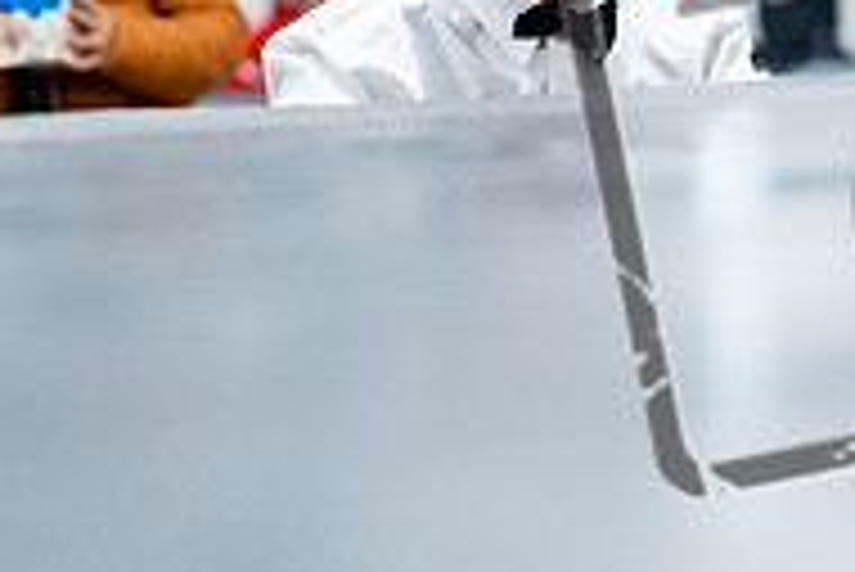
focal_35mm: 320
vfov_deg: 4.3
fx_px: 7606
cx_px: 513
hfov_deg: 6.4
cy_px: -259
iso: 4000
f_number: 2.2
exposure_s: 1/800
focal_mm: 70
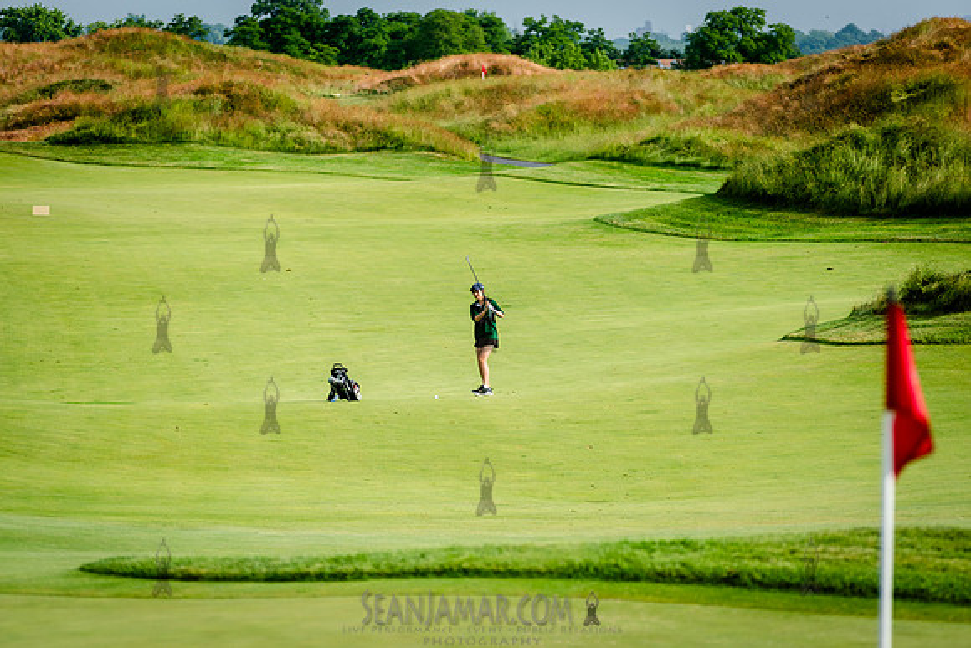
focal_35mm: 200
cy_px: 324
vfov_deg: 6.9
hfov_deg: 10.3
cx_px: 486
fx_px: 5395
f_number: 3.5
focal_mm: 200
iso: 125
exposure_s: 1/1000
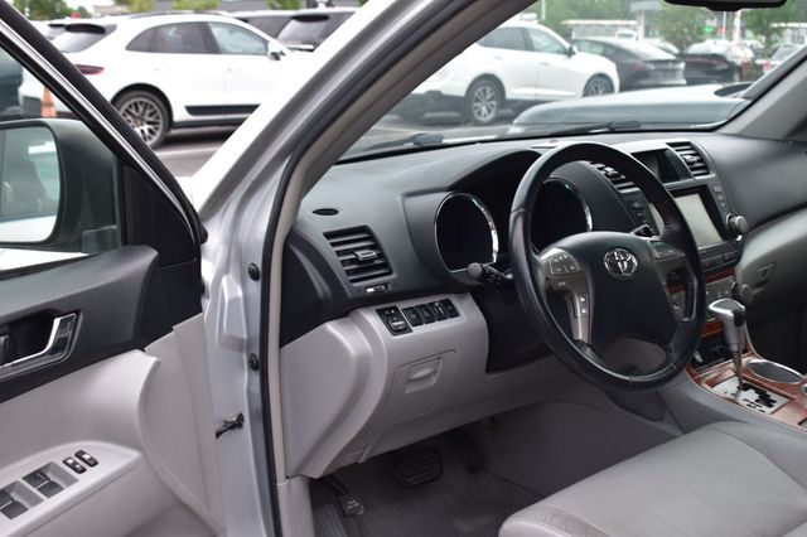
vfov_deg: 30.8
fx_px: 975
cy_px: 268
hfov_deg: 45.0
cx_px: 404
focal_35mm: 44
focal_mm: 29
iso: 400
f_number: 6.3
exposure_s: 1/15
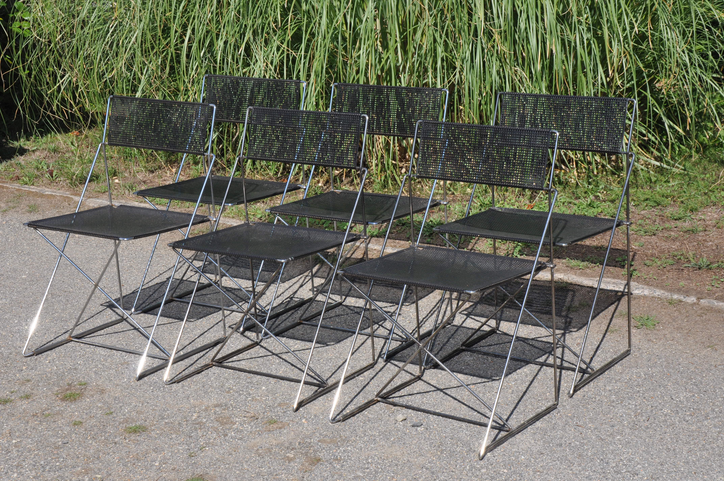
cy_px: 240
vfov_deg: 18.9
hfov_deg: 28.1
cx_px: 362
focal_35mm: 72
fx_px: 1446
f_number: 13
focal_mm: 48
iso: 640
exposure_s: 1/750
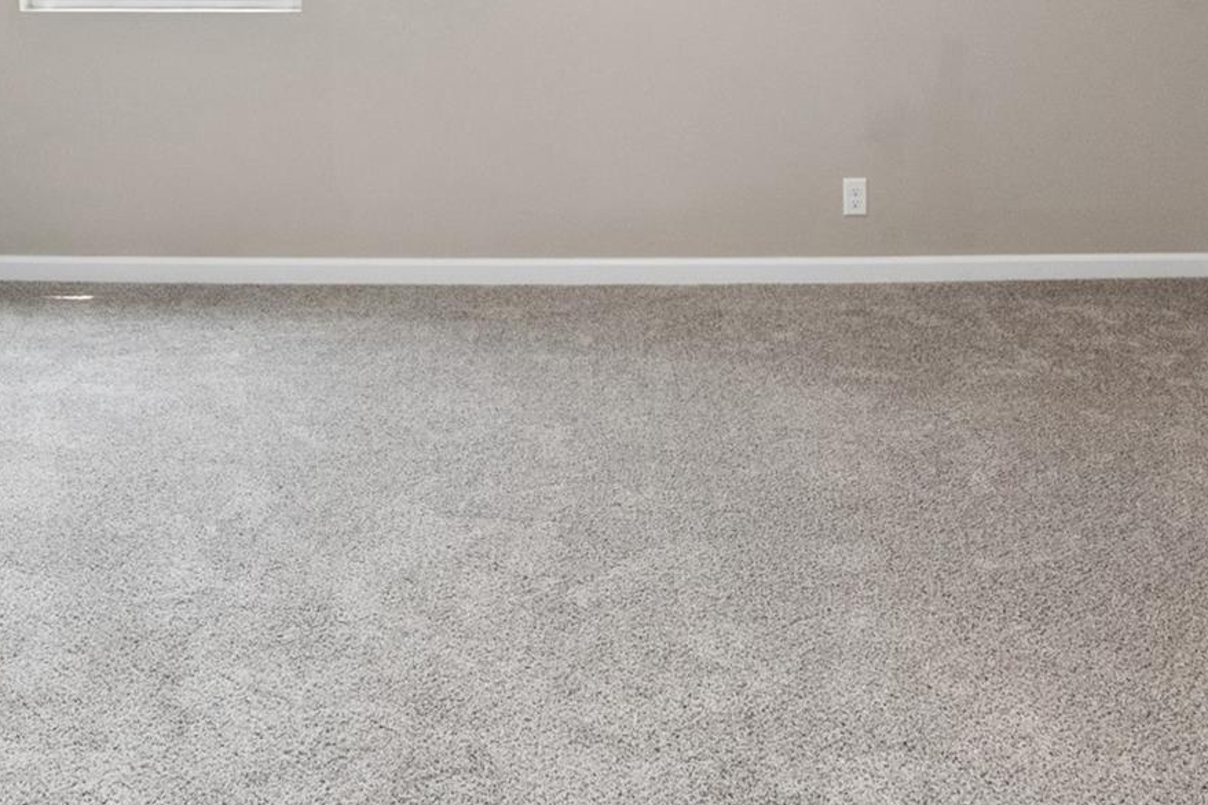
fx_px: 1174
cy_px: -63
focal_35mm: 35
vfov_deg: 33.4
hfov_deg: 54.3
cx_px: 688
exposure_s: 1/30
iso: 640
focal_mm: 10
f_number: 7.1
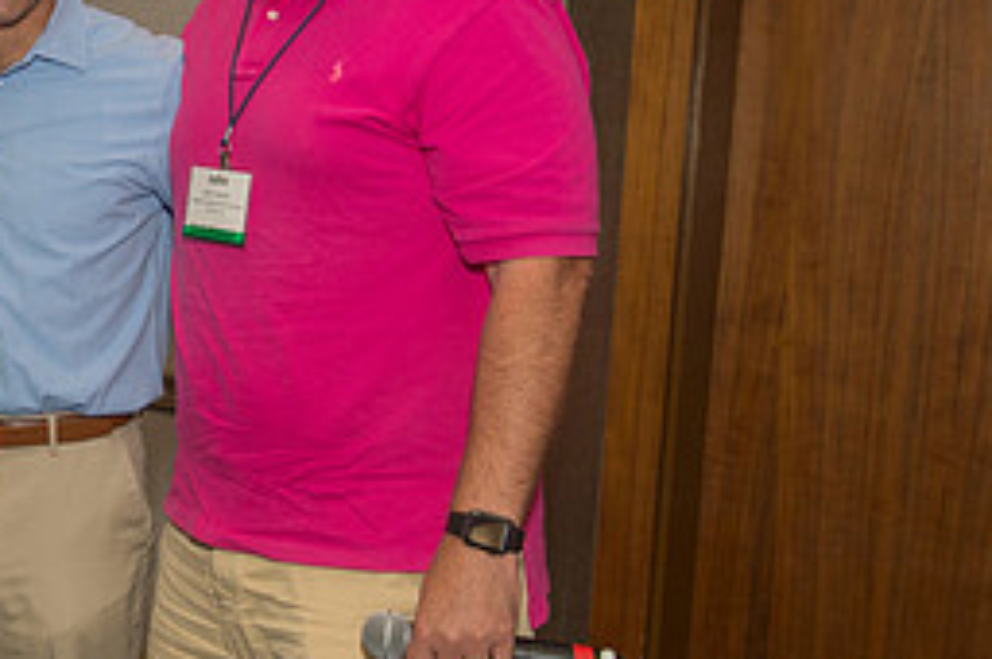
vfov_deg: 22.9
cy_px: 287
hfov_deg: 31.2
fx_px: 1624
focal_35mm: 59
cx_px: -19
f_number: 5.6
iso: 1250
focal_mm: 26
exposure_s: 1/250
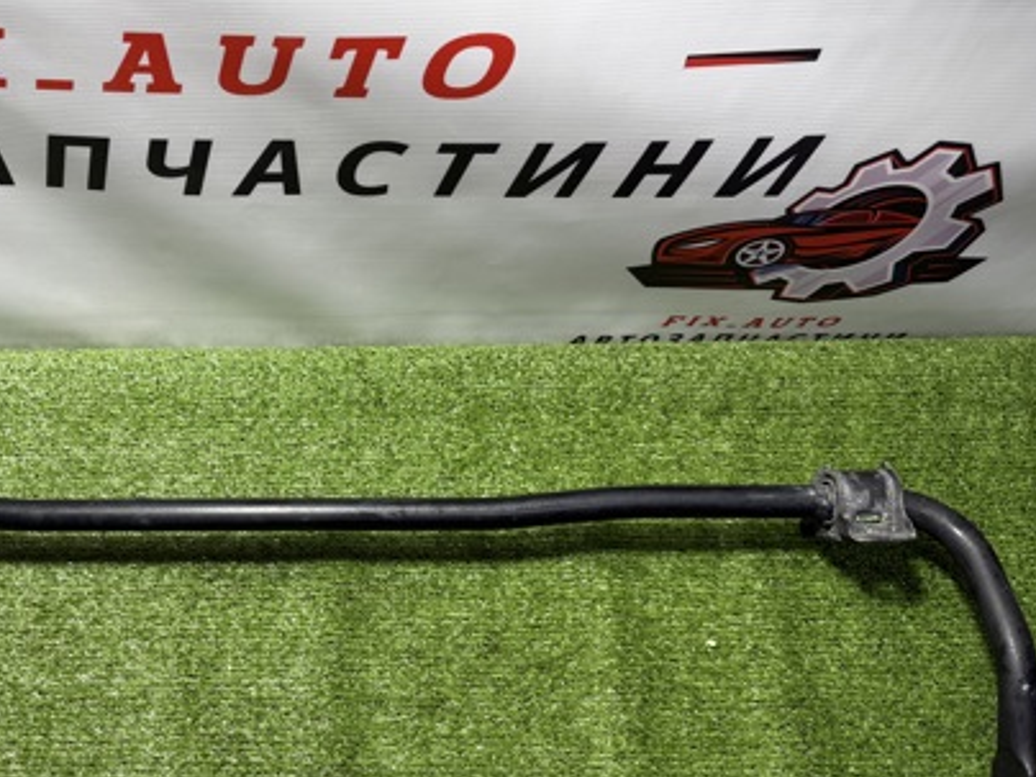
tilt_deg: -60.0
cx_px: 272
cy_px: 469
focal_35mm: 38
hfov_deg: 47.3
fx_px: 1137
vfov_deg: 37.6
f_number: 1.78
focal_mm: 6.76
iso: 64
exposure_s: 1/100
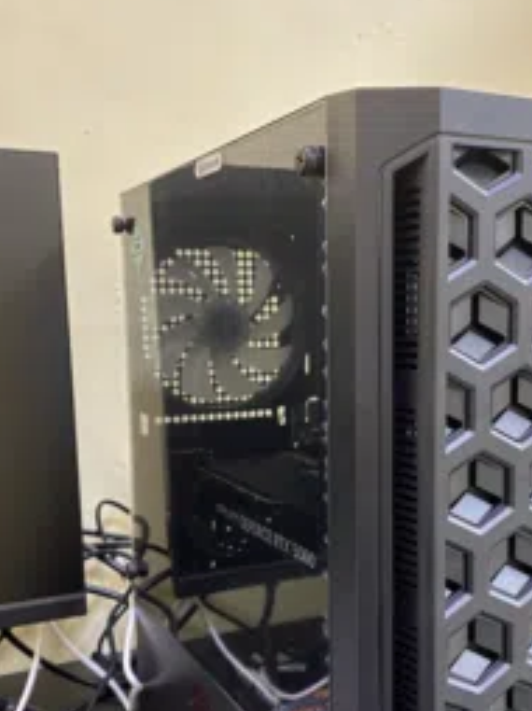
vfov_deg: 45.6
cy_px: 425
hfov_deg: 34.9
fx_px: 842
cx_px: 322
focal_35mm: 41
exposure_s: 1/50
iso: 200
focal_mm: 4.25
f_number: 1.8
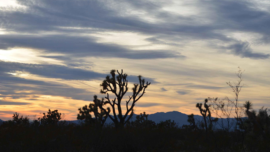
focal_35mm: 88
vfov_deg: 13.8
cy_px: 72
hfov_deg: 24.3
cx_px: 135
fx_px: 627
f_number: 8
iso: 125
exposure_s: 1/250
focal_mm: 55
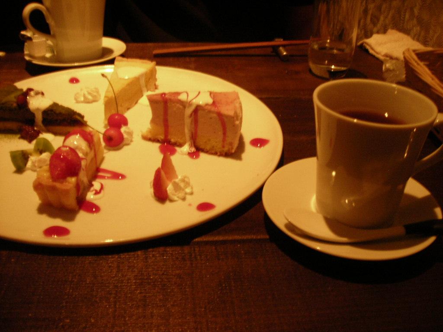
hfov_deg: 49.0
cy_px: 166
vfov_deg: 37.7
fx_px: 486
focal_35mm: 38
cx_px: 222
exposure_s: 1/2
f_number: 3.2
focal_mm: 6.3
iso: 200
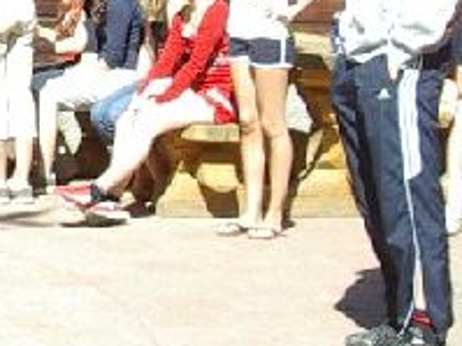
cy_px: -111
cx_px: -234
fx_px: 2041
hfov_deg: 12.3
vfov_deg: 9.5
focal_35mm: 153
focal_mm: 5.8
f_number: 4.8
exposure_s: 1/160
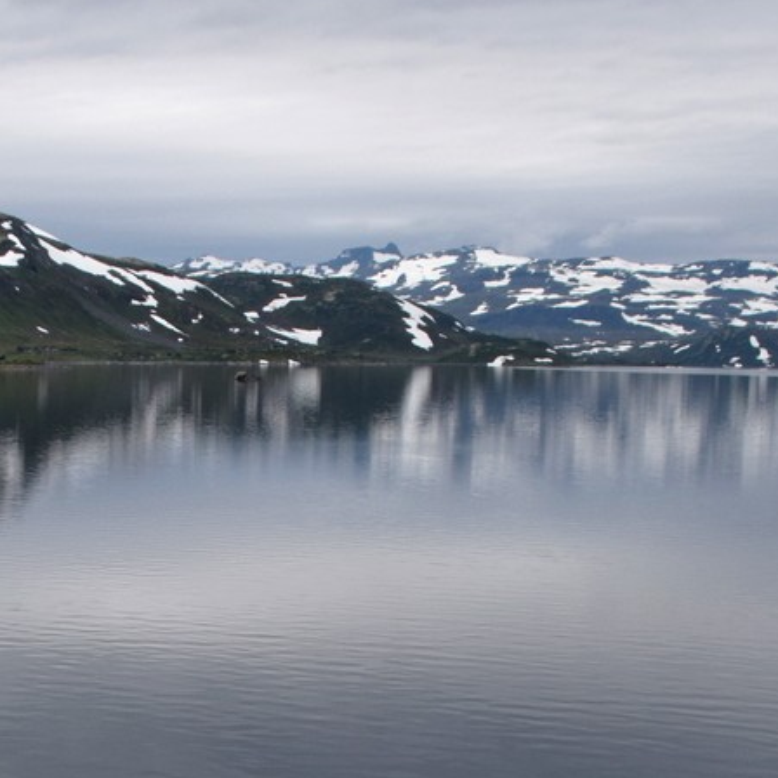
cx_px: 137
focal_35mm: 82
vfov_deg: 20.8
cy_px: 656
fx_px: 2085
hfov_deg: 20.8
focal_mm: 18
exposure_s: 1/250
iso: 200
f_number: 8
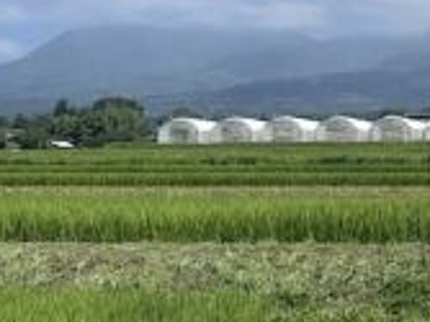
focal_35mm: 105
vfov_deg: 13.6
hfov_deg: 17.9
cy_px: -97
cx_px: 497
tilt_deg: +11.4
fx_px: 1303
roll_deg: -1.0
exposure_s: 1/4348
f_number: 1.6
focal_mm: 5.1
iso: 32
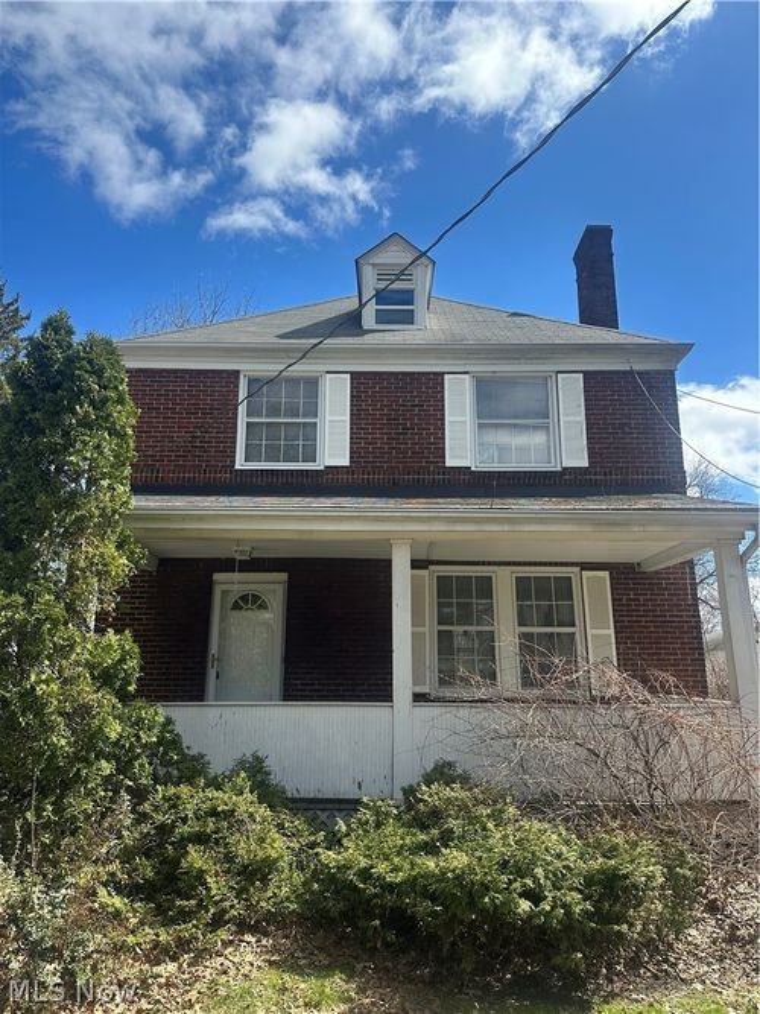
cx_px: 380
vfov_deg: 71.6
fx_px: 703
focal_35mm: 24
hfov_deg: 56.8
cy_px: 507
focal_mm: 6.86
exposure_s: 1/3058
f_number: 1.78
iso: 80
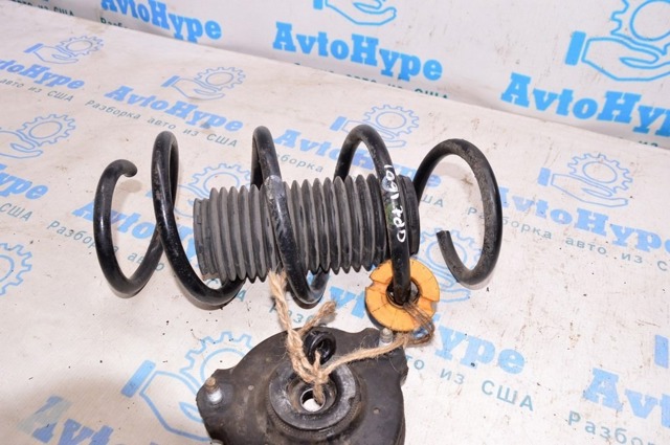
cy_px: 222
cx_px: 335
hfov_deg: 62.0
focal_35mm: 30
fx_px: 558
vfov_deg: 43.5
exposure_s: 1/100
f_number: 8
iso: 1600
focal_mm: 20
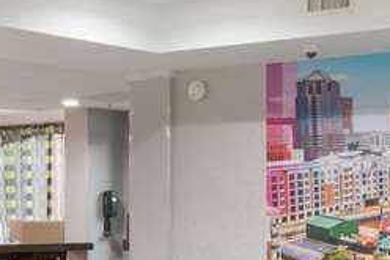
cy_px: 199
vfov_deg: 12.5
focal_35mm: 109
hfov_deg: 18.8
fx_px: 1180
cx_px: 181
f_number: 11
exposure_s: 1.6
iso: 320
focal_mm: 18
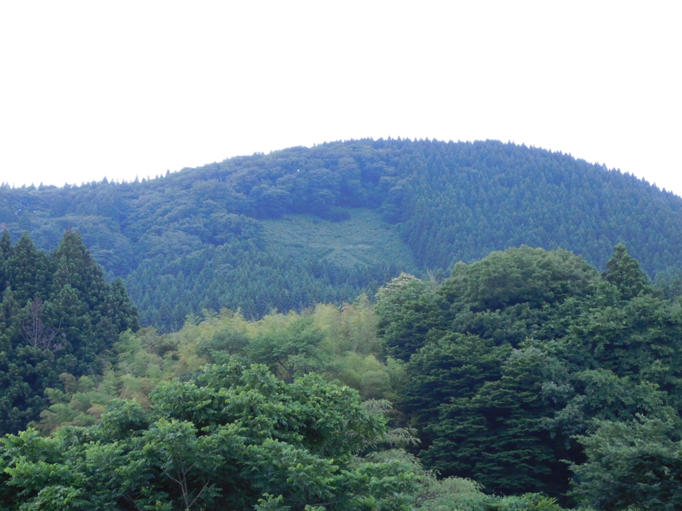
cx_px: 341
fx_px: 1576
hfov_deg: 24.4
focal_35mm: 80
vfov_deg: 18.4
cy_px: 256
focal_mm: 14.2
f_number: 4.4
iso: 400
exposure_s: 1/13
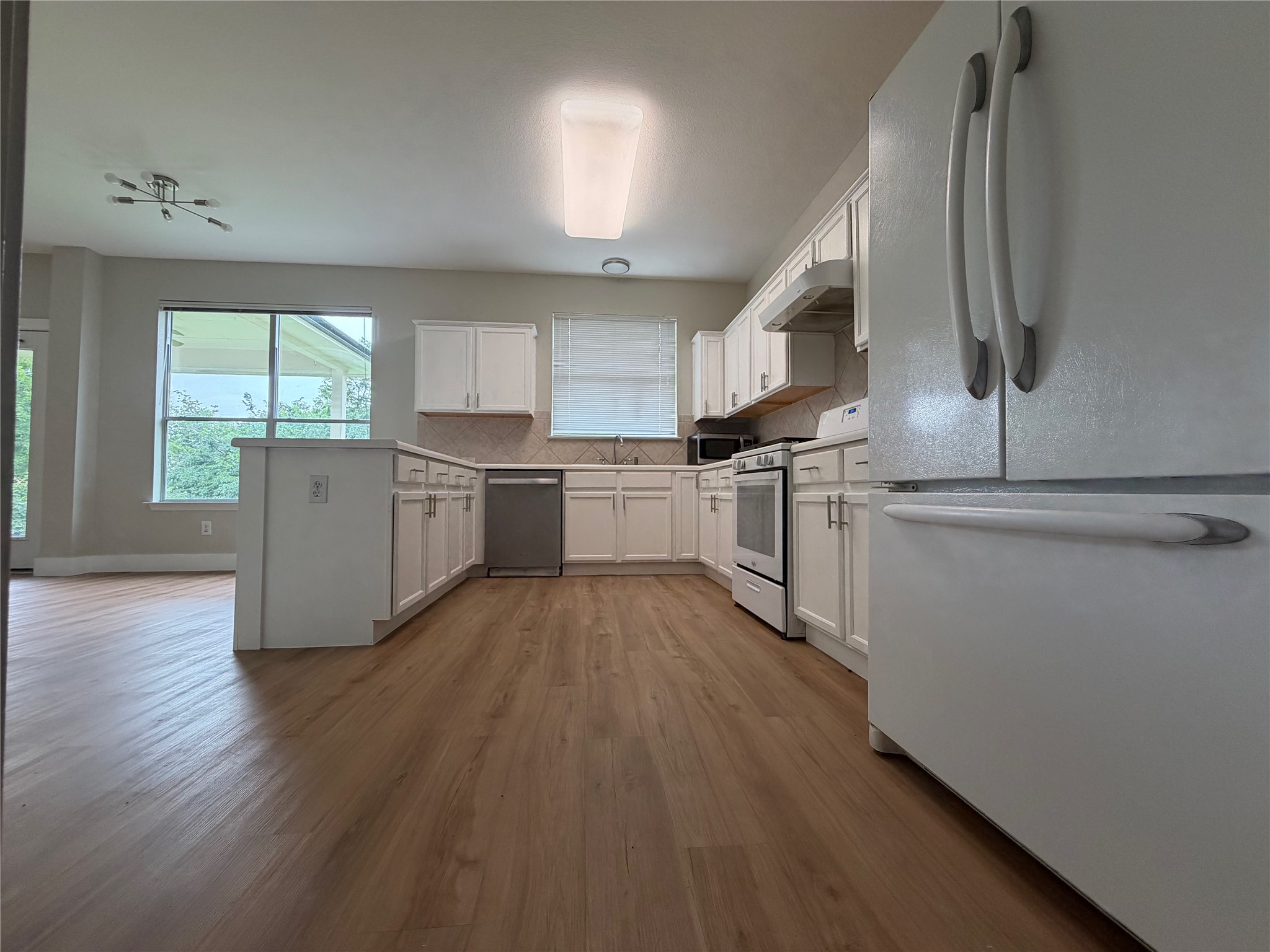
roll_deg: -0.3
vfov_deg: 85.7
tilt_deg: +2.2
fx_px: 514
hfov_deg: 102.1
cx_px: 635
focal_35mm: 14
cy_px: 476
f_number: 2.2
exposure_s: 1/120
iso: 160
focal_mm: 2.22
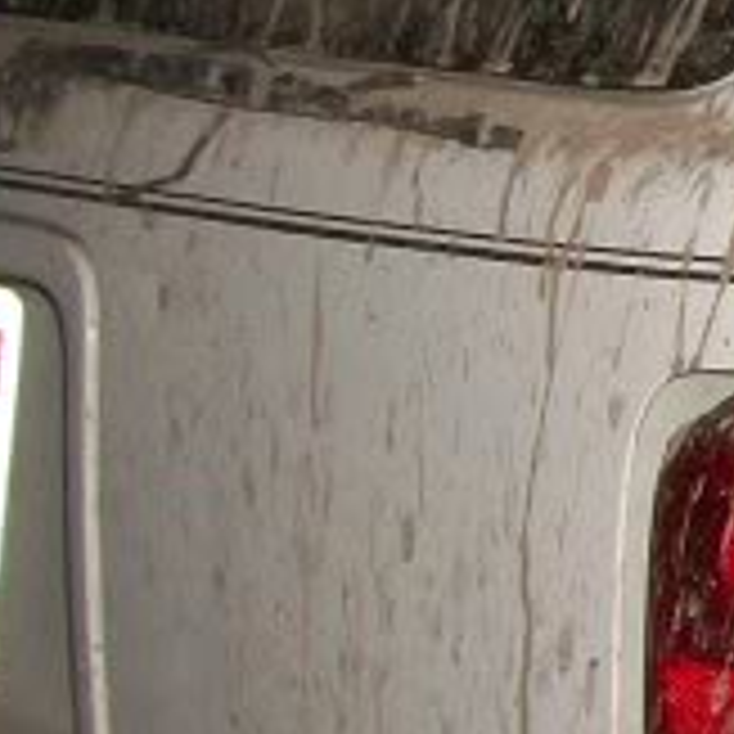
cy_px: 383
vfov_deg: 9.8
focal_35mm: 178
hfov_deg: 8.6
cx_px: 1954
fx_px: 4270
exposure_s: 1/30
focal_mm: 5.7
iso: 160
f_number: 2.9
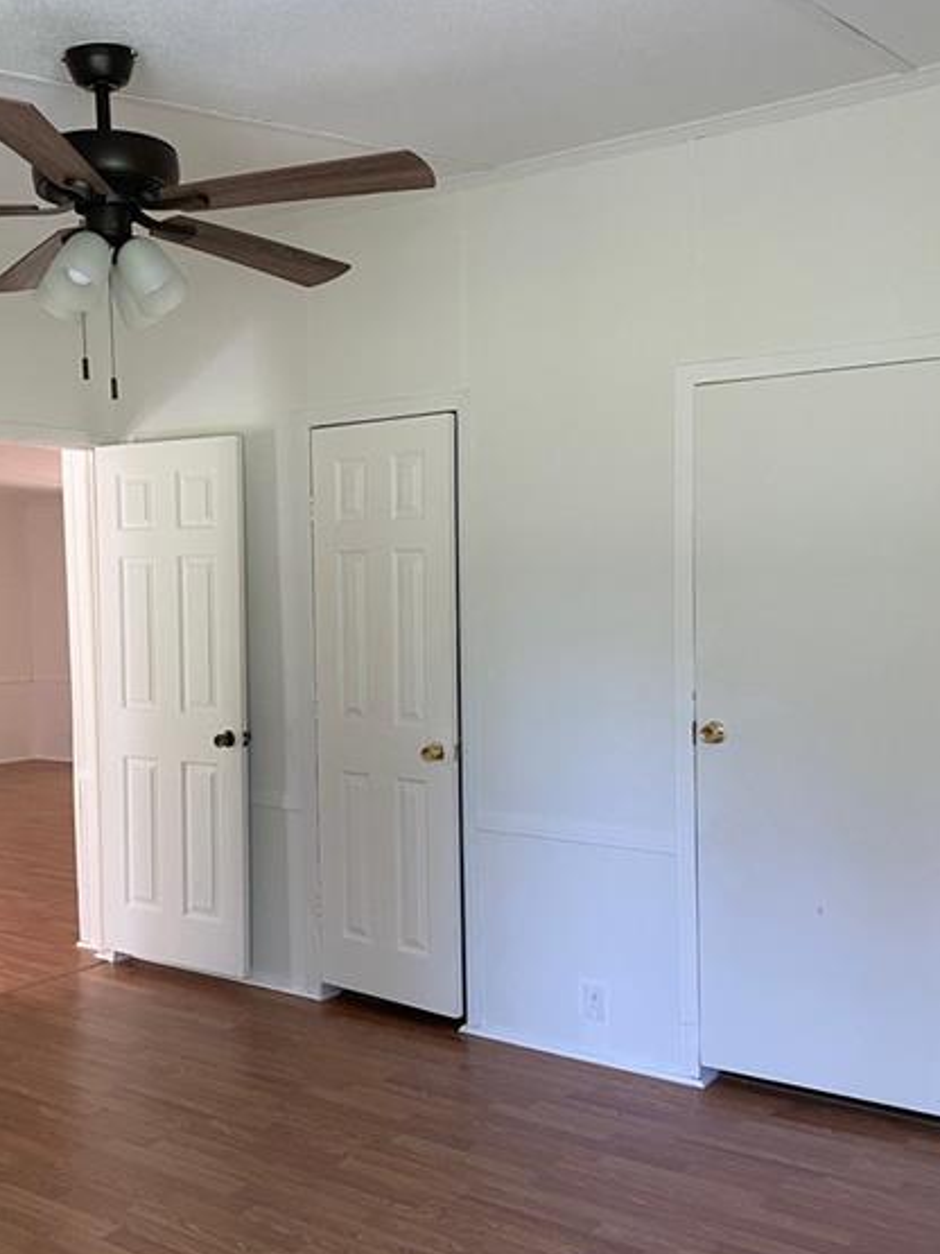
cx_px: 343
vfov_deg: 51.3
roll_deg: +0.6
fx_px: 1304
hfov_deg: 39.3
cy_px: 664
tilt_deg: -3.0
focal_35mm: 36
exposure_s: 1/79
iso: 125
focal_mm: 4.25
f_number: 1.8
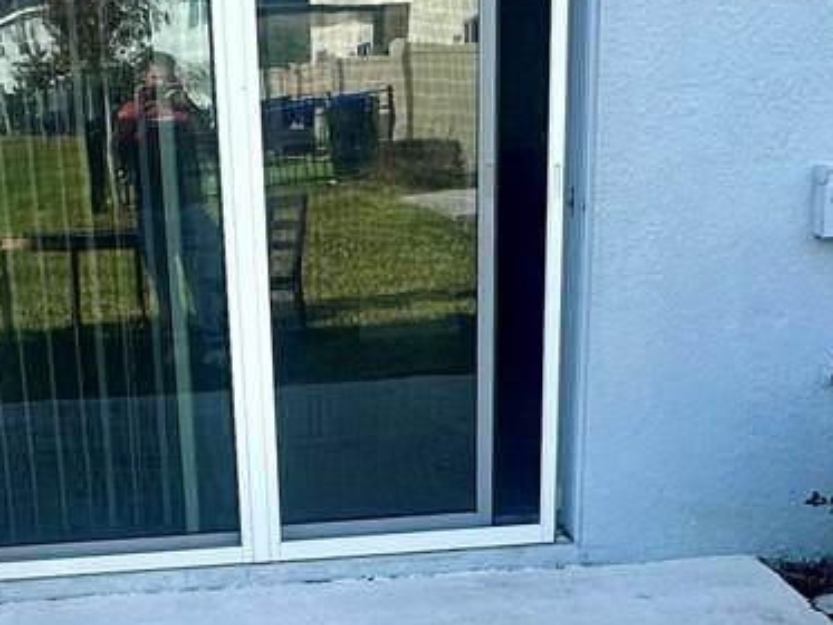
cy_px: 632
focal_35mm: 60
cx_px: 252
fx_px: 1444
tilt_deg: -20.2
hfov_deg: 31.8
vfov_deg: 23.4
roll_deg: +2.6
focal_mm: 2.22
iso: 40
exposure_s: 1/509
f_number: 2.2
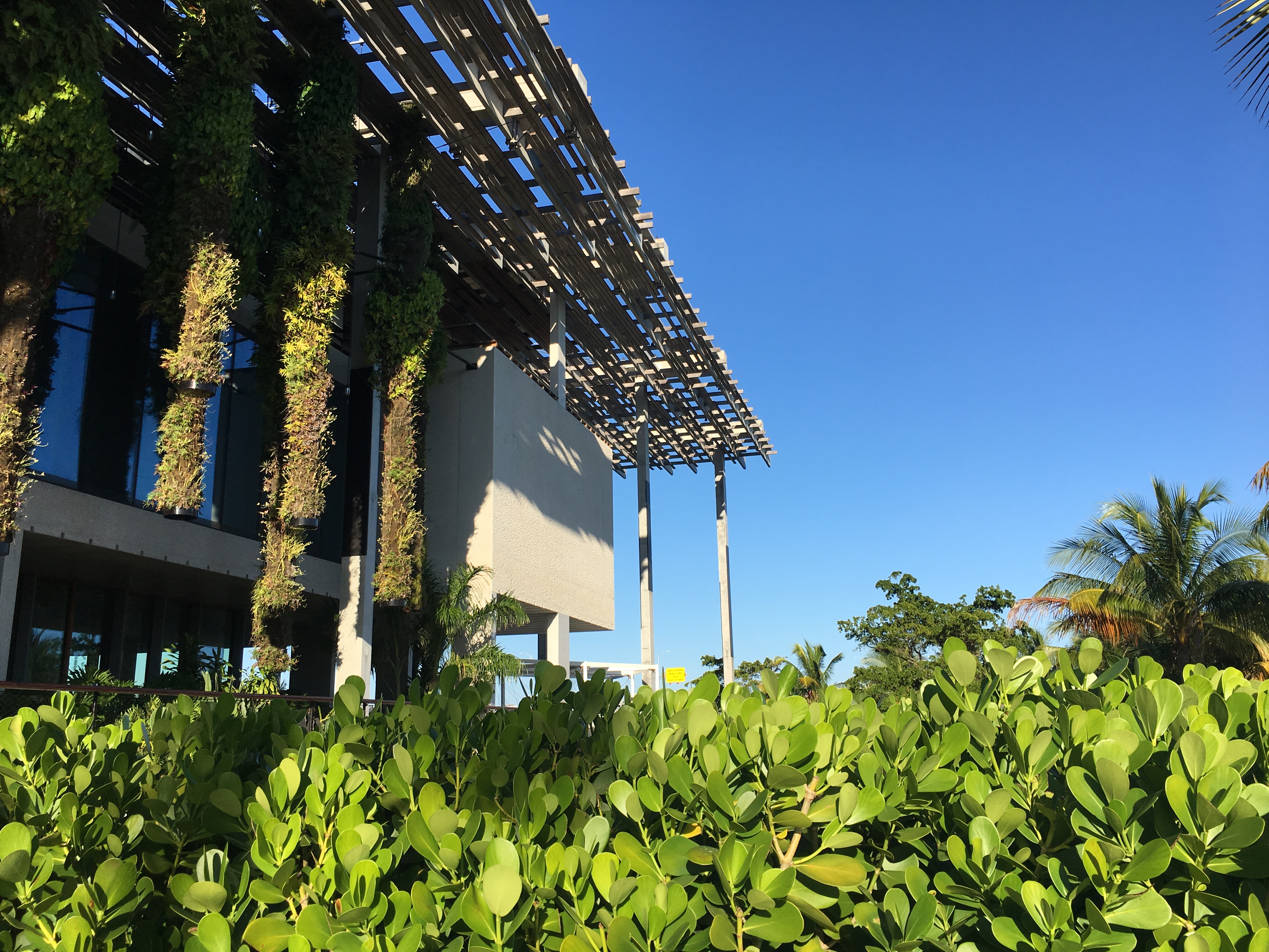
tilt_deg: +14.7
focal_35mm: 29
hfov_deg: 61.7
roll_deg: +0.8
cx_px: 634
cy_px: 476
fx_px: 1063
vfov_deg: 48.2
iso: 25
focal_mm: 4.15
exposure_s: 1/1282
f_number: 2.2
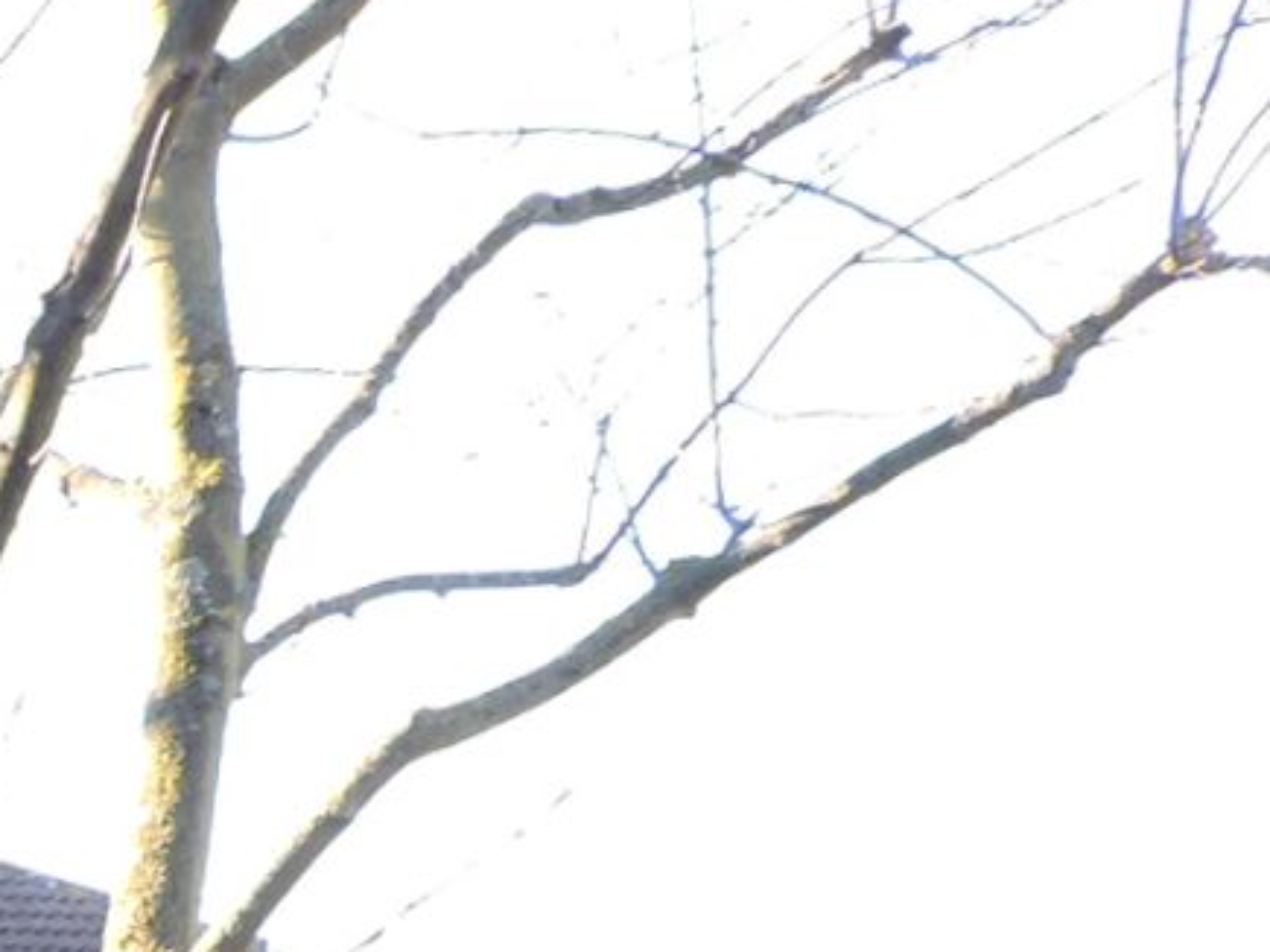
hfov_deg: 14.6
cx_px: -1226
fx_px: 4145
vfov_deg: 11.9
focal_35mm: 113
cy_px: 1784
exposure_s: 1/80
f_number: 3
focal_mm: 4.3
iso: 100
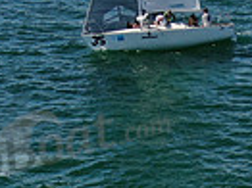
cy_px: 237
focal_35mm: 212
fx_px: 1542
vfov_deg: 6.9
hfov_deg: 9.2
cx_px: 285
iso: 100
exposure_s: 1/1000
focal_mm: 8.6
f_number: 3.8
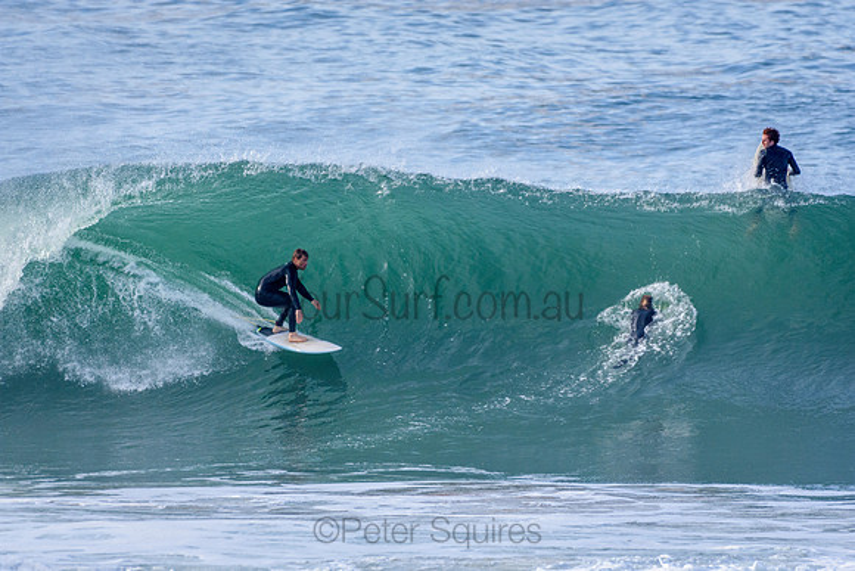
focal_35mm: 750
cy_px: 286
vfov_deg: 1.8
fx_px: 17816
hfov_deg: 2.7
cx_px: 428
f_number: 5.6
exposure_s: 1/2000
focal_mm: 500
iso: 560
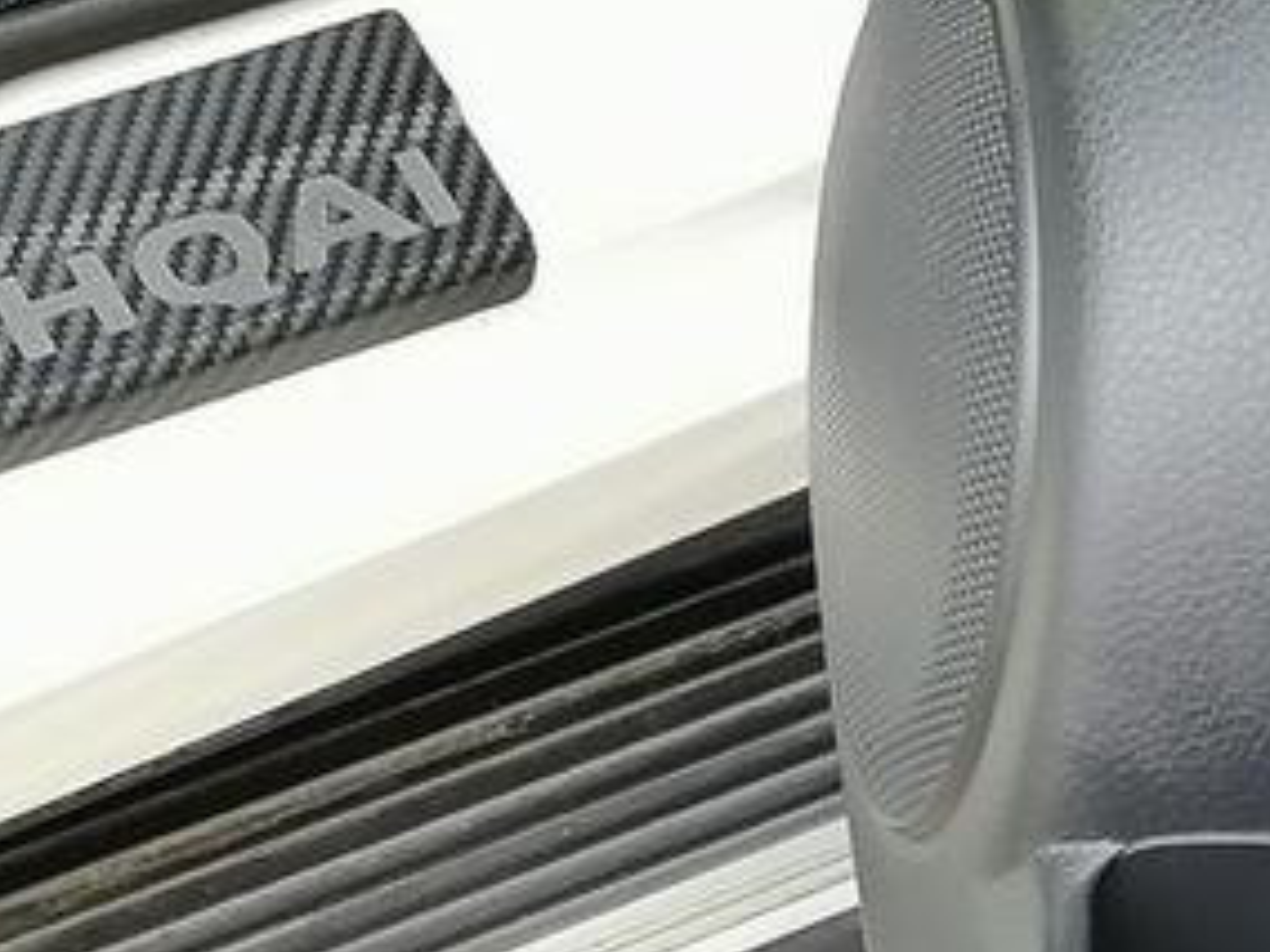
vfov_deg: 9.2
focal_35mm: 156
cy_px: -588
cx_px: 125
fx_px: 5723
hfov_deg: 12.6
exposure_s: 1/50
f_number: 1.8
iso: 100
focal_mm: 5.3
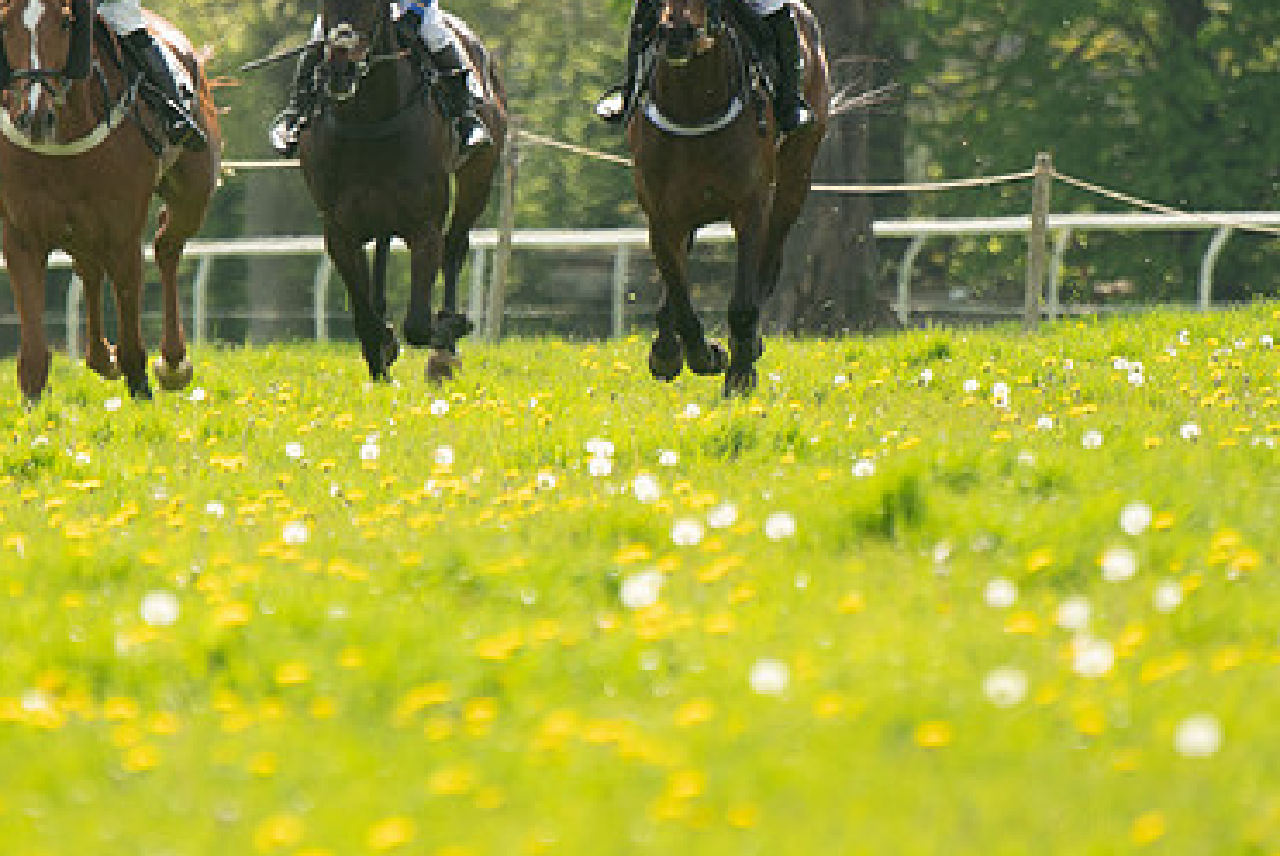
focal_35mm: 586
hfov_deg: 3.5
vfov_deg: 2.4
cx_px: 514
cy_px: 233
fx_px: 20851
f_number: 4
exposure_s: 1/1600
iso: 400
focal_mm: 250
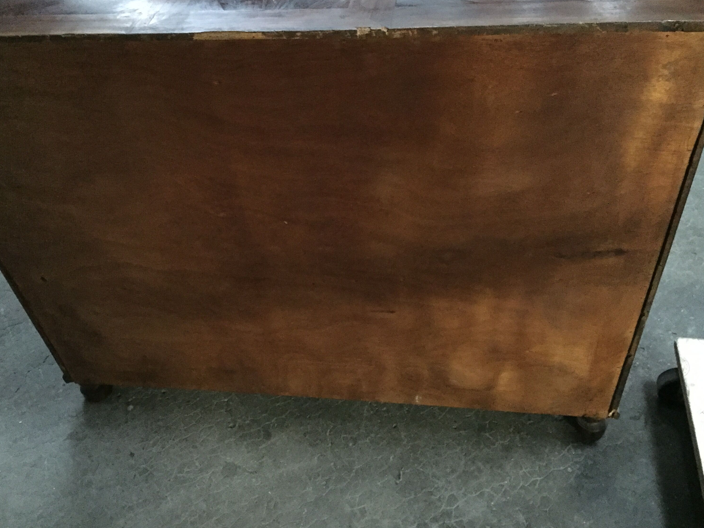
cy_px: 256
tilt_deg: -43.9
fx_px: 651
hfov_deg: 56.8
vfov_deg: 44.2
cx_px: 349
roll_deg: +6.3
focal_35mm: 32
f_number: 2.2
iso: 1600
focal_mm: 4.15
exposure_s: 1/17
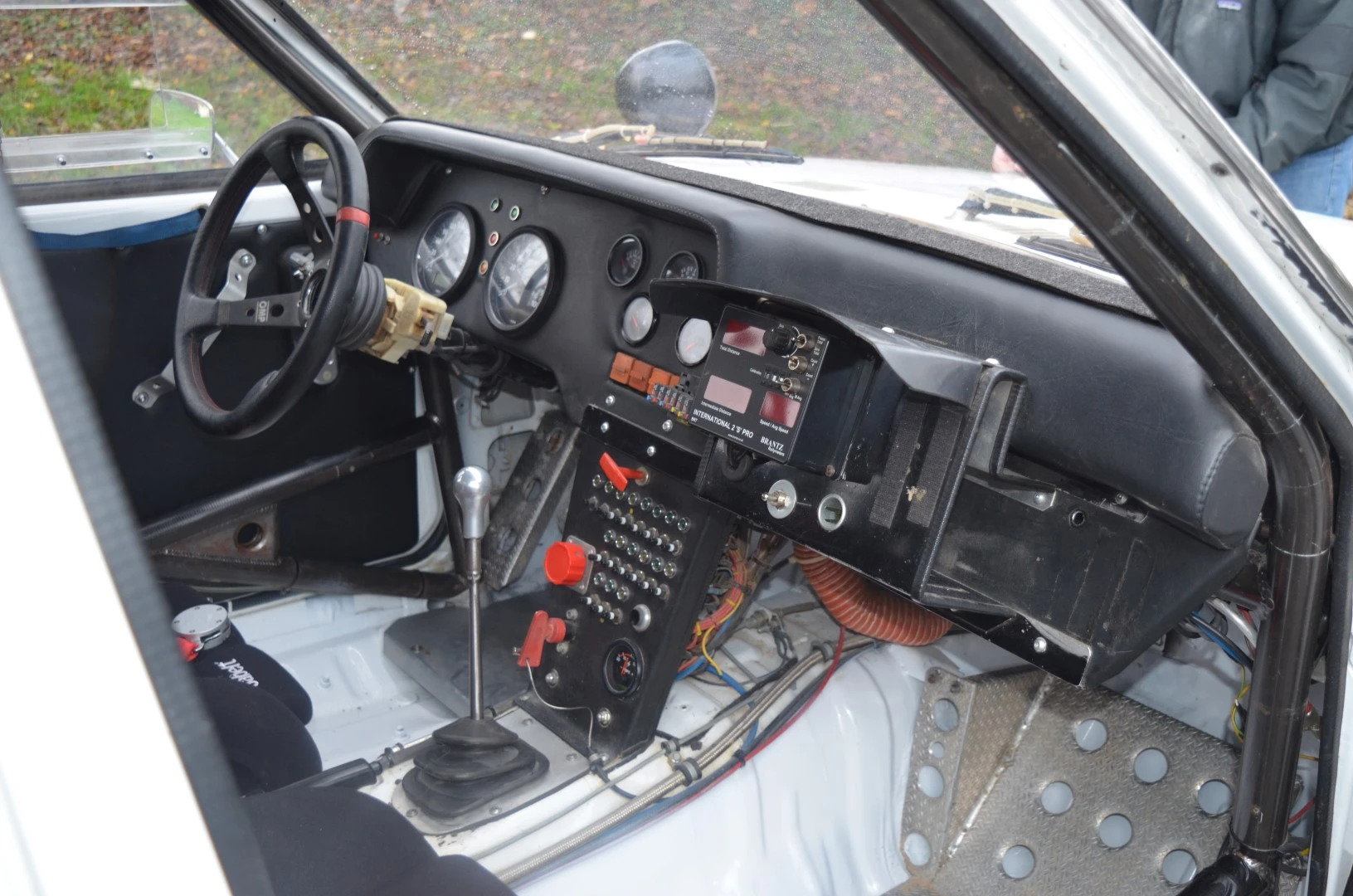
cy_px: 448
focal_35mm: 39
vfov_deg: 34.1
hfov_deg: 49.6
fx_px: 1463
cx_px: 676
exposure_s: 1/60
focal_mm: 26
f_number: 4
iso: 450
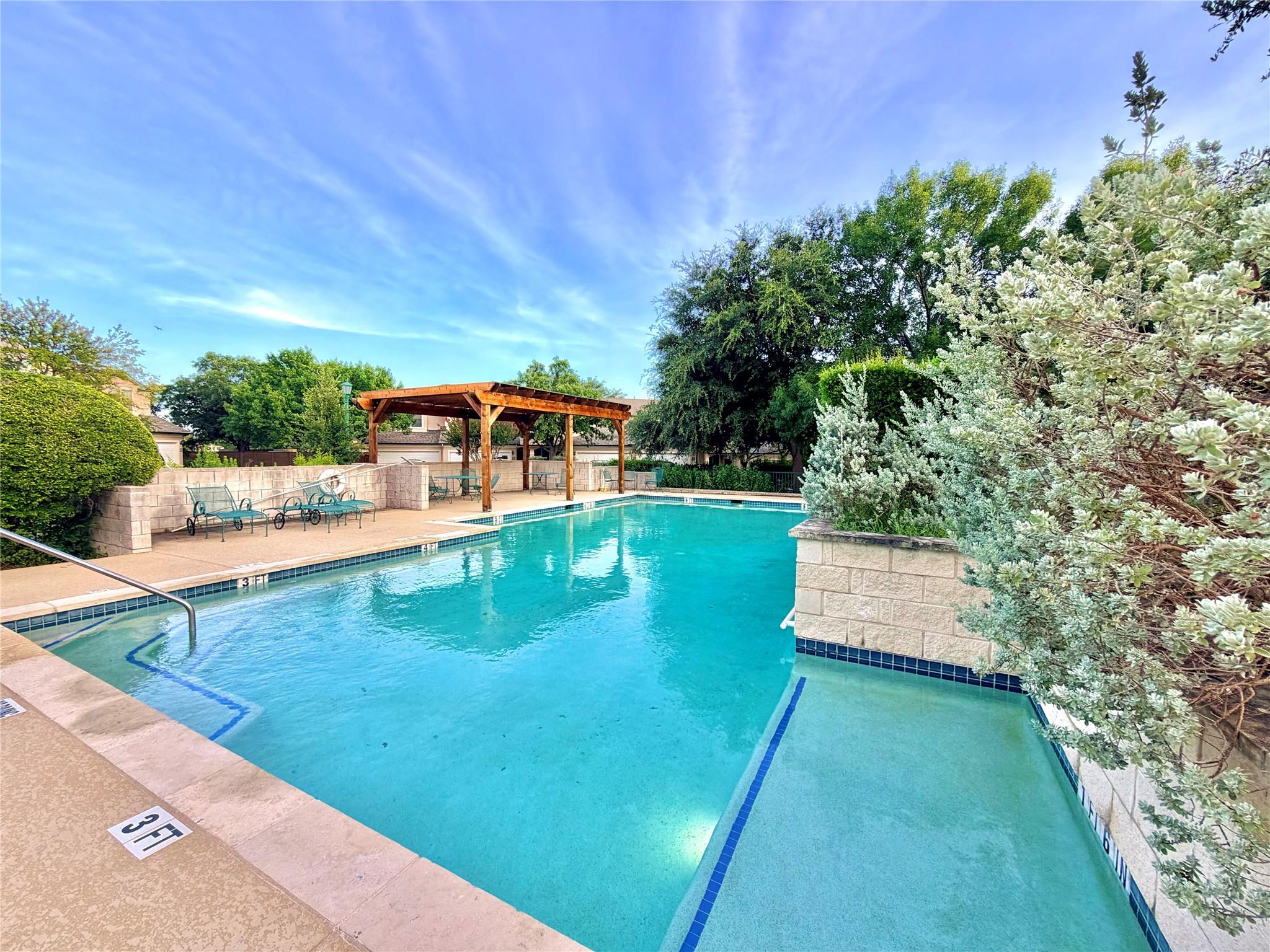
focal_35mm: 14
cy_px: 476
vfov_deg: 85.7
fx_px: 514
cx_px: 635
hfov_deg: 102.1
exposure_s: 1/370
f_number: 2.2
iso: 50
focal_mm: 2.22
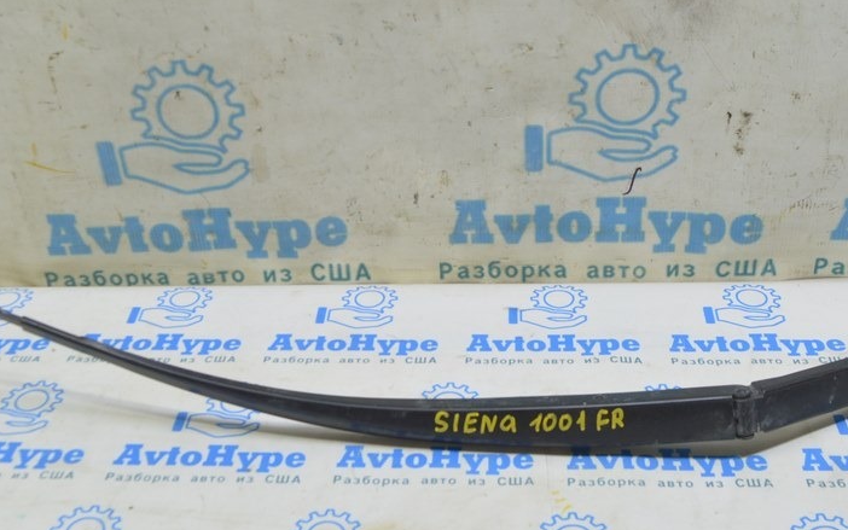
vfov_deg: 26.3
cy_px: 213
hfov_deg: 41.0
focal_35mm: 49
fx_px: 1133
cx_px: 423
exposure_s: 1/20
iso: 400
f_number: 5.6
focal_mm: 22
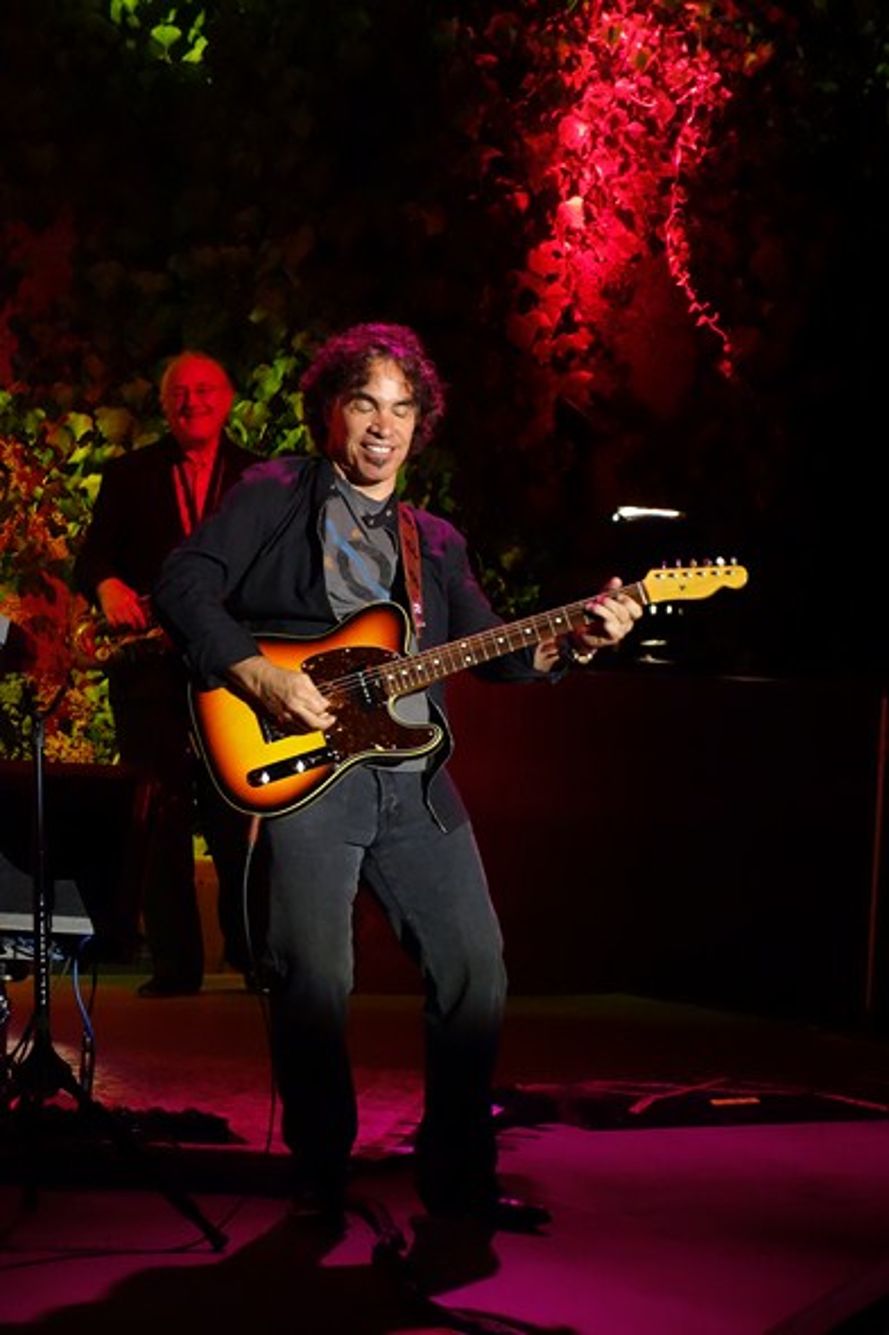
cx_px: 444
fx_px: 3706
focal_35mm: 100
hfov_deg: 13.7
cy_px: 668
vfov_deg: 20.4
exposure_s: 1/80
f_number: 4.9
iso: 3200
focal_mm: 37.1
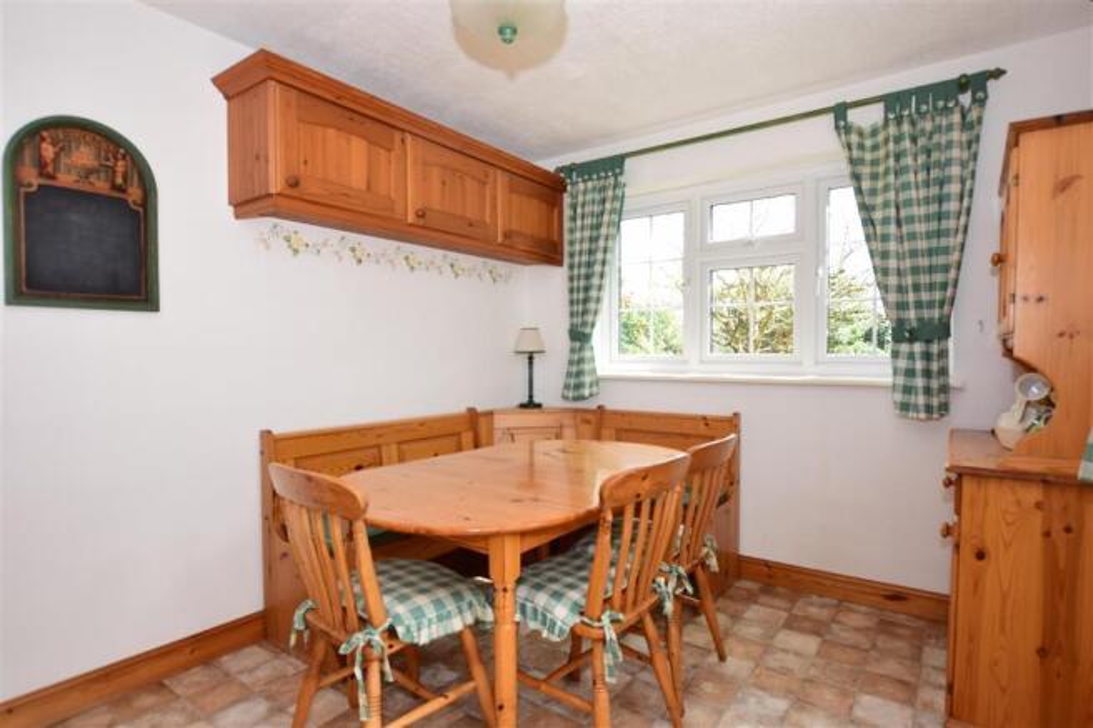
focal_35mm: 16
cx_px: 546
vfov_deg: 72.0
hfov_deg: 95.0
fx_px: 501
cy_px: 364
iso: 400
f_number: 5.6
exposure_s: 1/160
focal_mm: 11
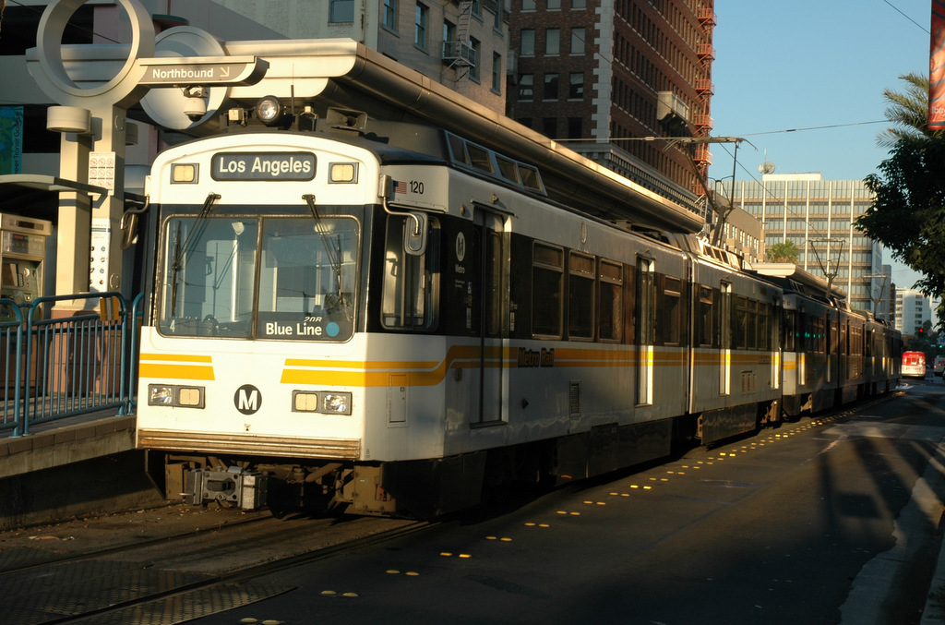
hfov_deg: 35.1
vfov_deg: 23.6
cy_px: 312
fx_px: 1492
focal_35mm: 57
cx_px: 472
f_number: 10
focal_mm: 38
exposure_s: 1/125
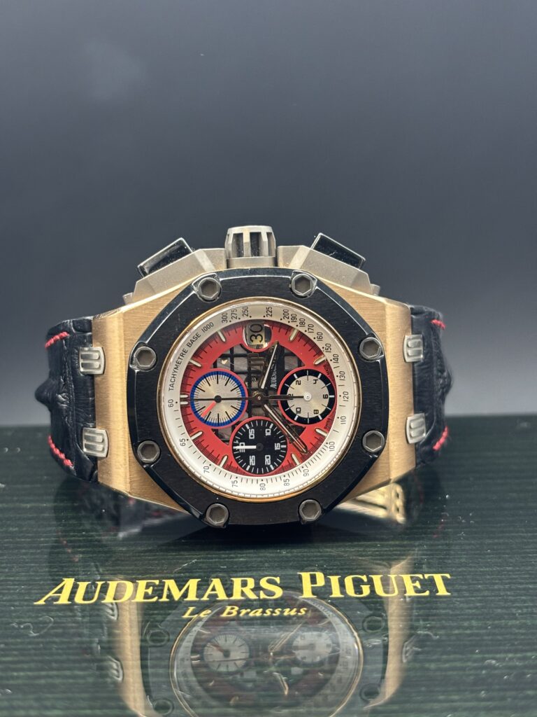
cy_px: 358
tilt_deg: -13.6
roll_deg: +1.1
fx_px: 1076
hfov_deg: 28.0
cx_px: 268
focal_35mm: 52
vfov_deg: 36.8
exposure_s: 1/50
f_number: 1.6
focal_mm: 5.96
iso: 125
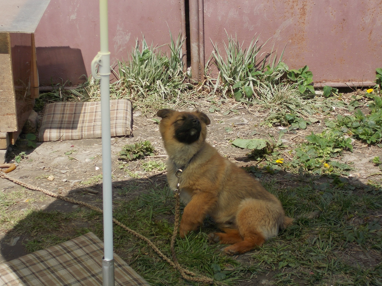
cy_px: 141
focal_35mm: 104
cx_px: 182
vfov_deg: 14.2
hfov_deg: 18.9
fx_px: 1148
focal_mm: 17.6
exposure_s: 1/320
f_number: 5.5
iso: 80
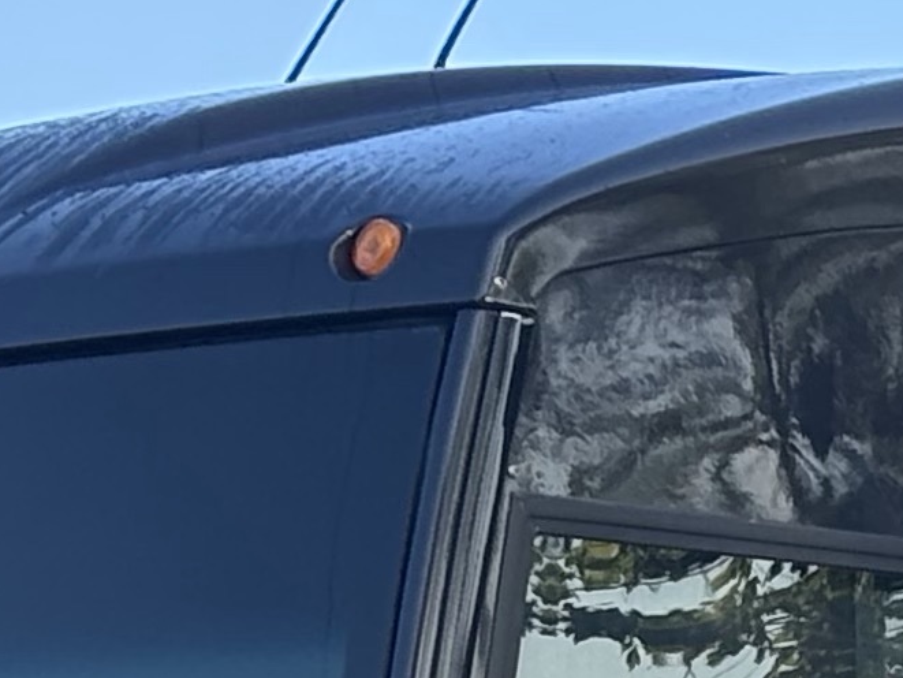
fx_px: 8271
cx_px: 1536
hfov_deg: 6.1
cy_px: 1690
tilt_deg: +2.4
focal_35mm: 317
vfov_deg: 4.6
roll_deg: +0.1
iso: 32
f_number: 1.6
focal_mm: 5.96
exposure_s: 1/604
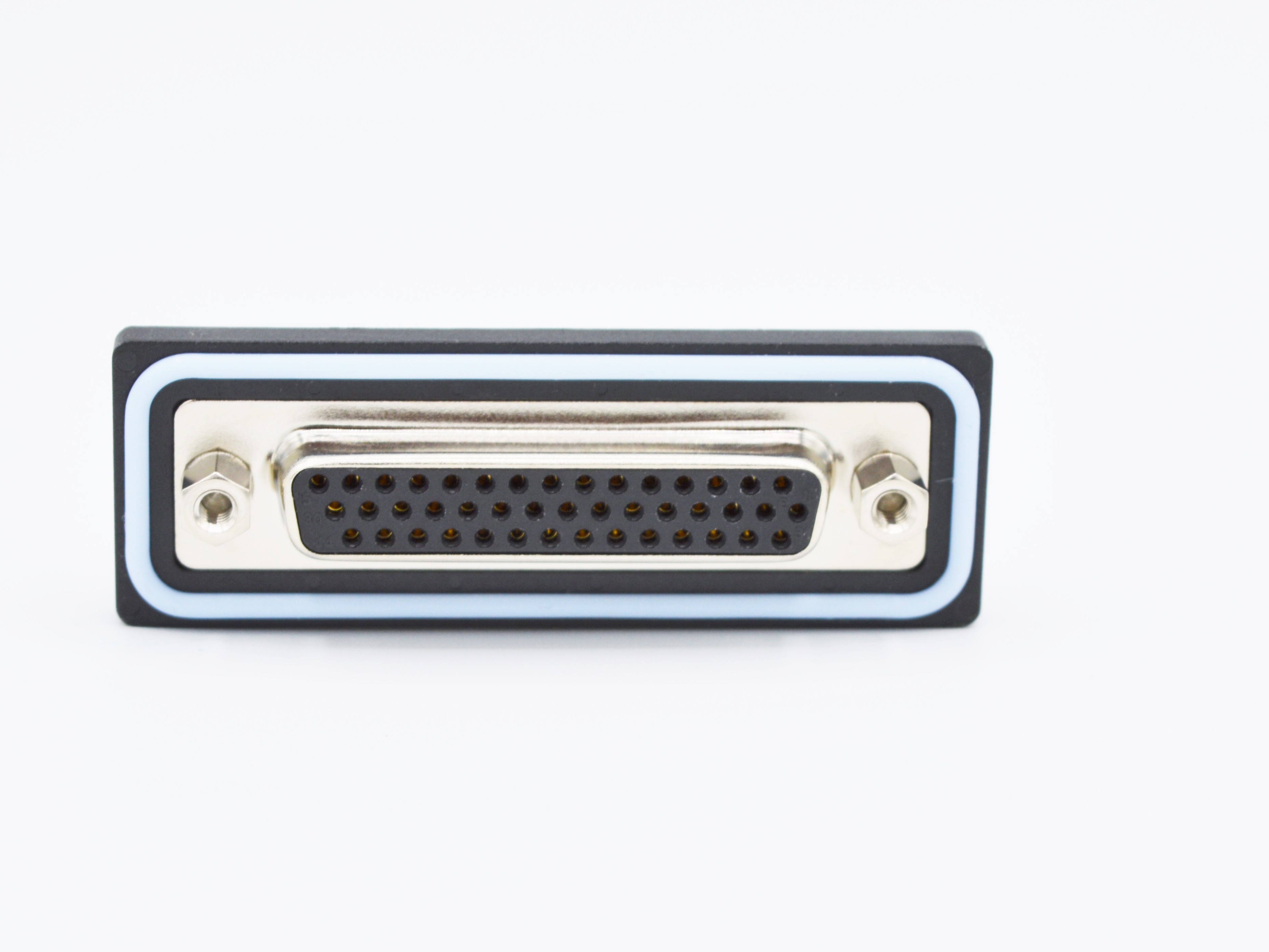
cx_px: 560
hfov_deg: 21.9
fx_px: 3283
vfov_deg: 16.5
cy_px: 476
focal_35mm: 90
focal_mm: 55
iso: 100
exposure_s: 1/250
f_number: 8
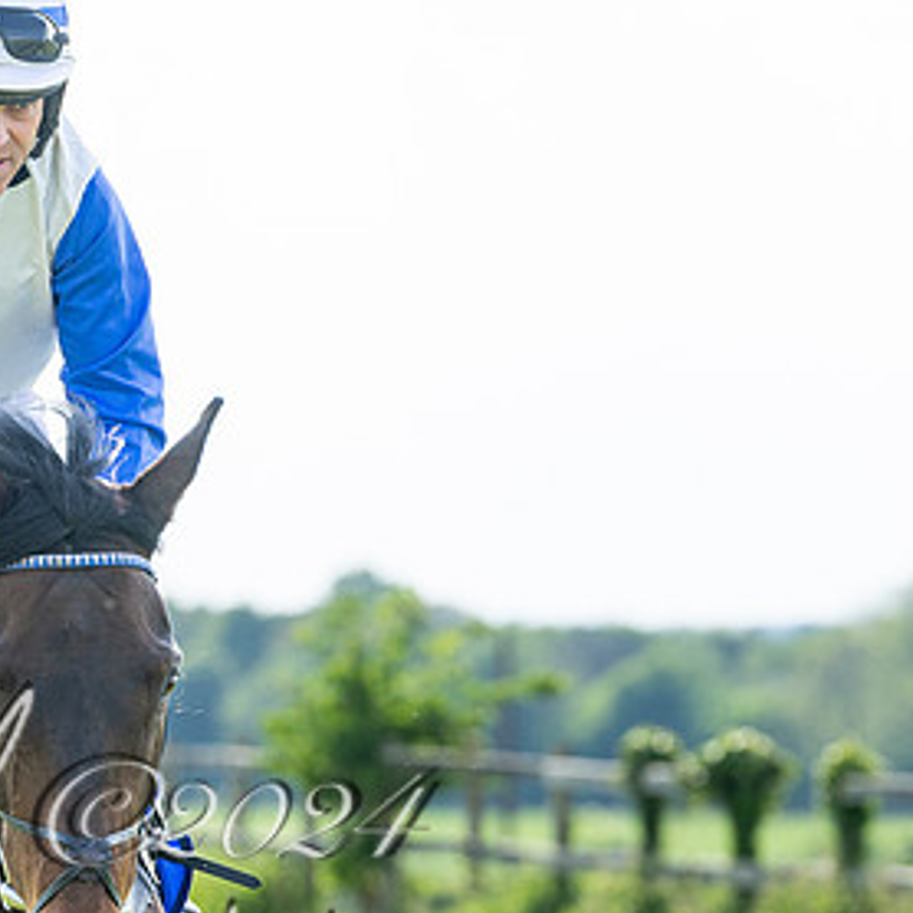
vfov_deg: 4.0
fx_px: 13010
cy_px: 638
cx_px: 66
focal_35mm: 436
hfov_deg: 4.0
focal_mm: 175
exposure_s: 1/800
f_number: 5
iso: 200
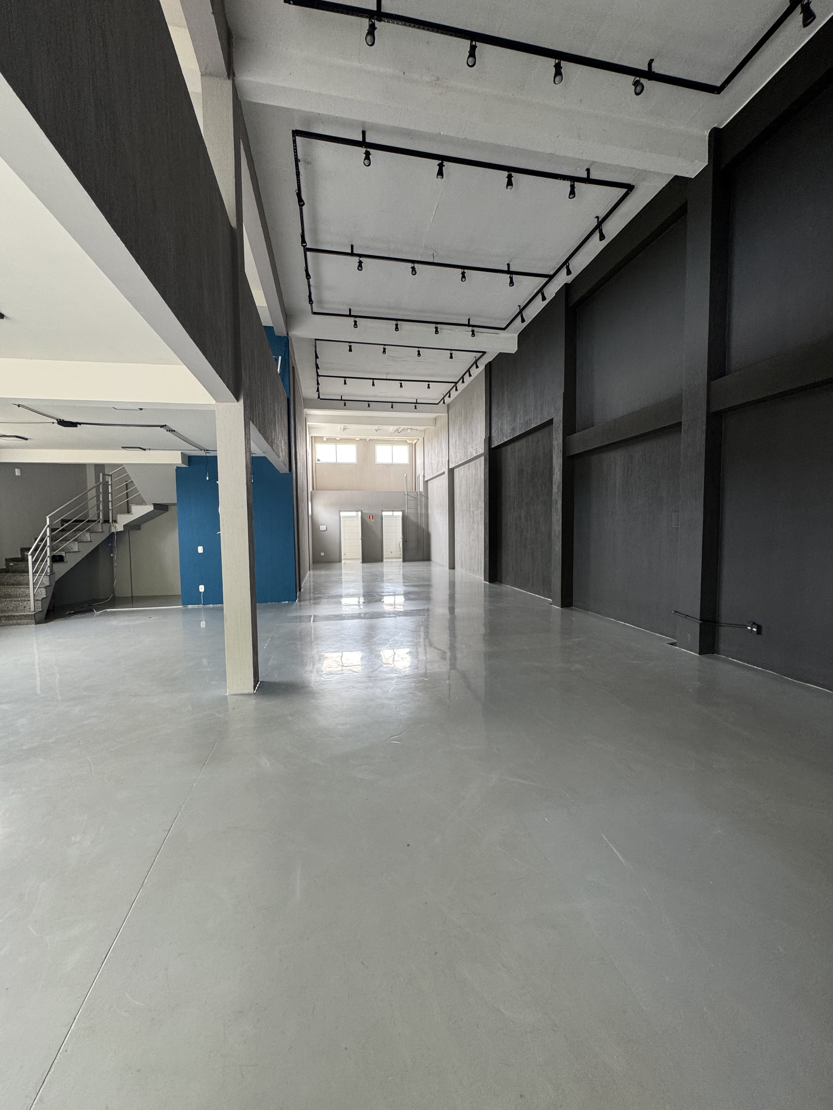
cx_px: 416
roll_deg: +1.2
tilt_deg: -3.5
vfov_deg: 102.1
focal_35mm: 14
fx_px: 449
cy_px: 555
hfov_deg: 85.7
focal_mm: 2.22
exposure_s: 1/99
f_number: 2.2
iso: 160
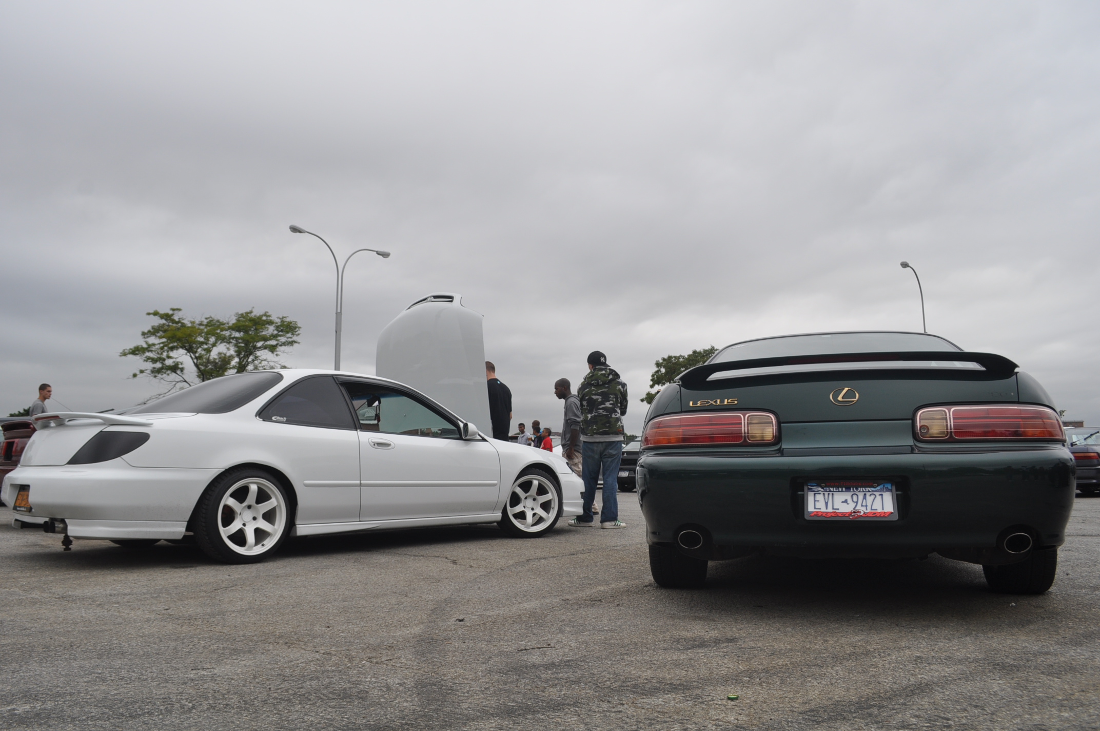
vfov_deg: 47.8
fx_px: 824
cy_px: 366
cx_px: 550
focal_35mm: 27
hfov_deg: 67.4
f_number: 8
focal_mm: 18
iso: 200
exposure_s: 1/250
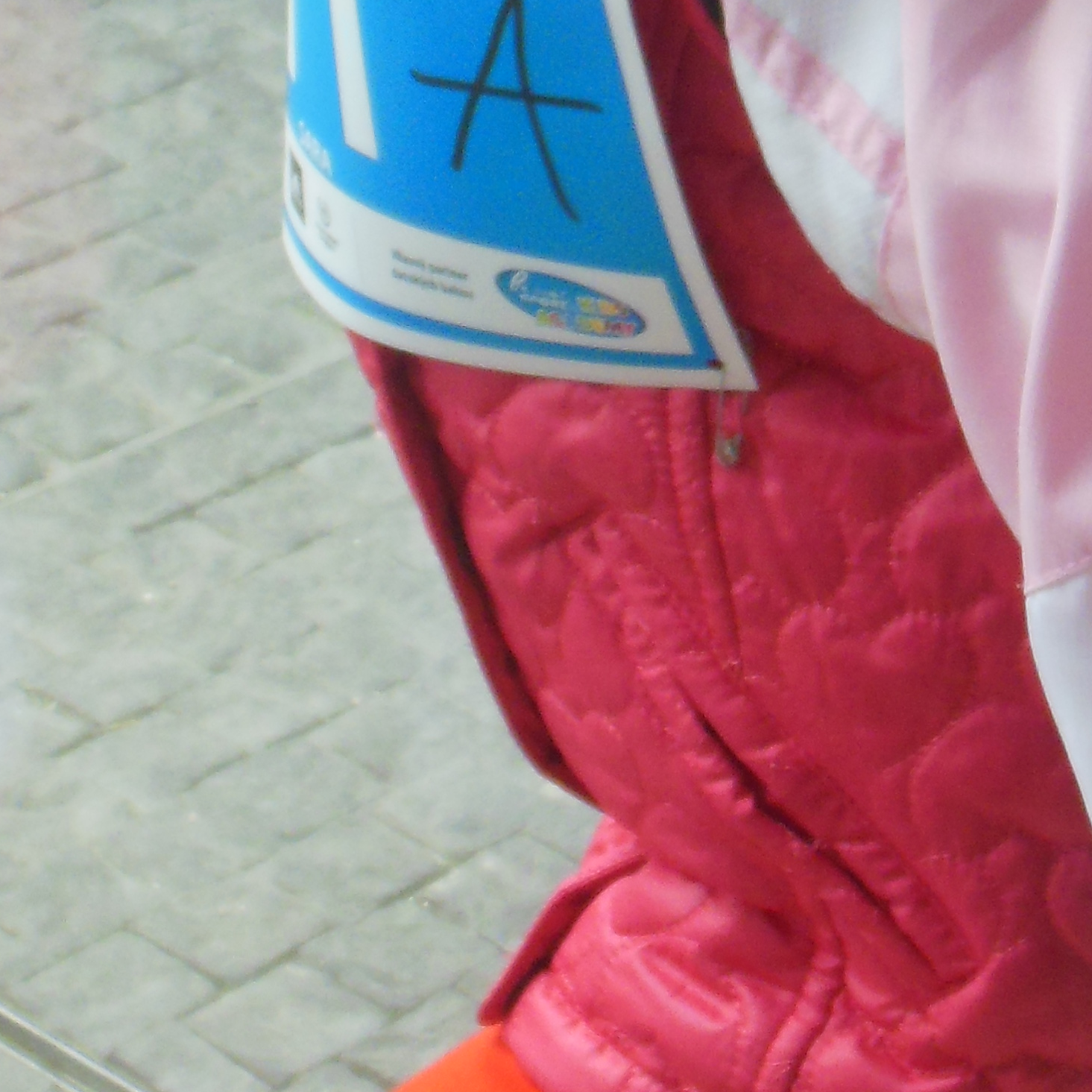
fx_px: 4961
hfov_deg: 12.5
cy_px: -77
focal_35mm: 139
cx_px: 788
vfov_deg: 12.4
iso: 320
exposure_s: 1/250
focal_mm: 8.9
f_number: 4
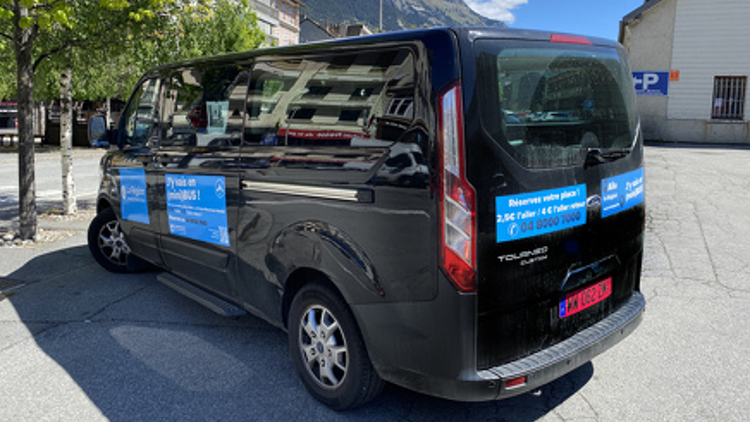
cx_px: 375
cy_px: 175
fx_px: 577
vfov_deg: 40.0
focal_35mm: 29
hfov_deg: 66.1
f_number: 1.8
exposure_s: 1/1464
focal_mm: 4.25
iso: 32
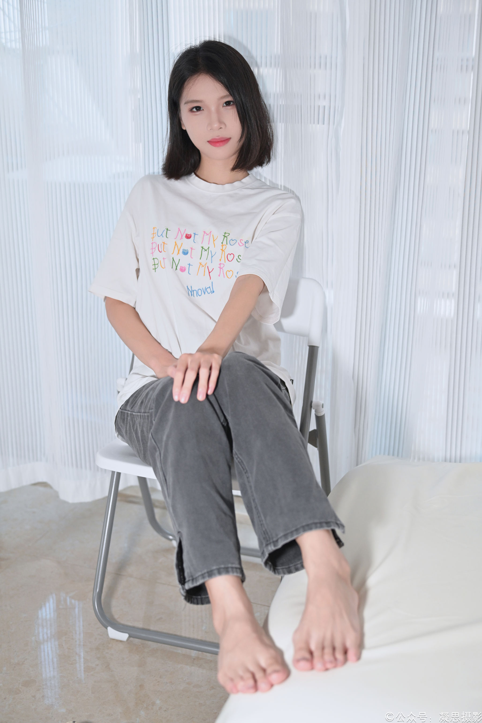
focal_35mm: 45
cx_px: 241
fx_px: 904
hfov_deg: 29.9
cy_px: 362
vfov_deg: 43.6
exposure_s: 1/100
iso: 1800
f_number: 2.2
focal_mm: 45
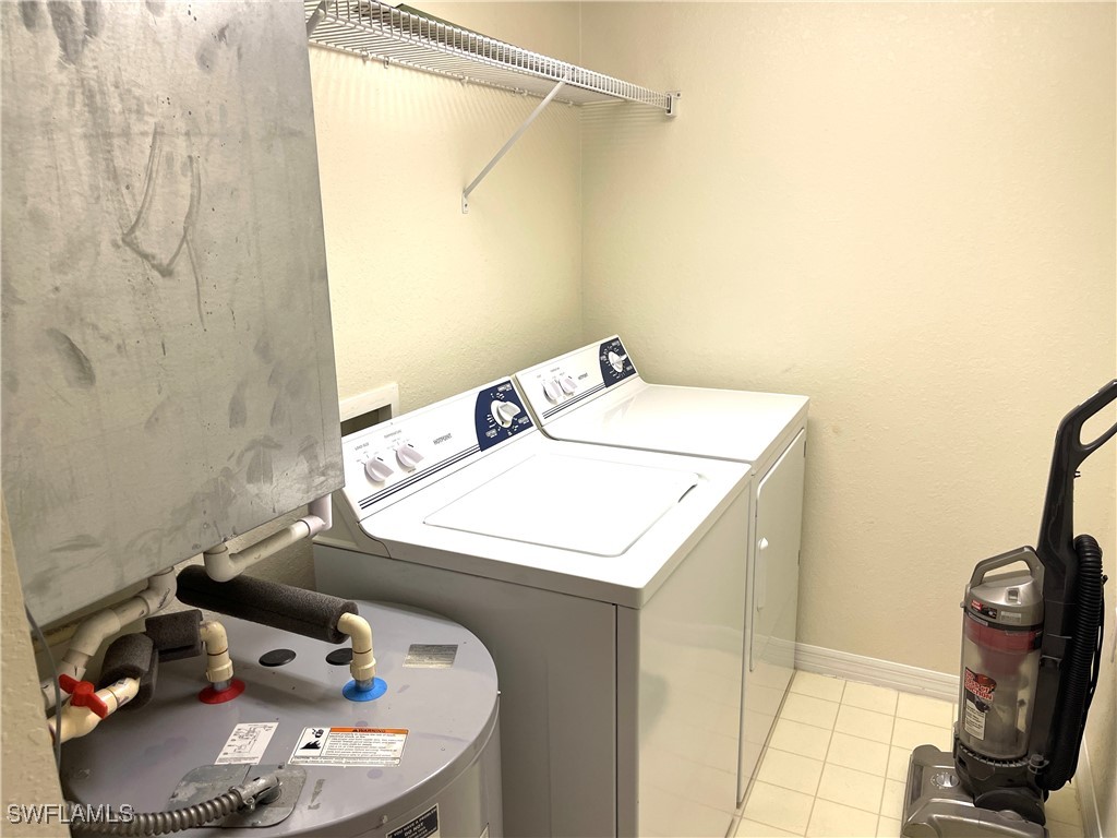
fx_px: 807
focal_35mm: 25
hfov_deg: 69.4
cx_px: 558
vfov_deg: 54.9
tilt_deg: -16.1
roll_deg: +1.4
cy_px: 419
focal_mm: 5.1
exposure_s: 1/60
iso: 80
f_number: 1.6
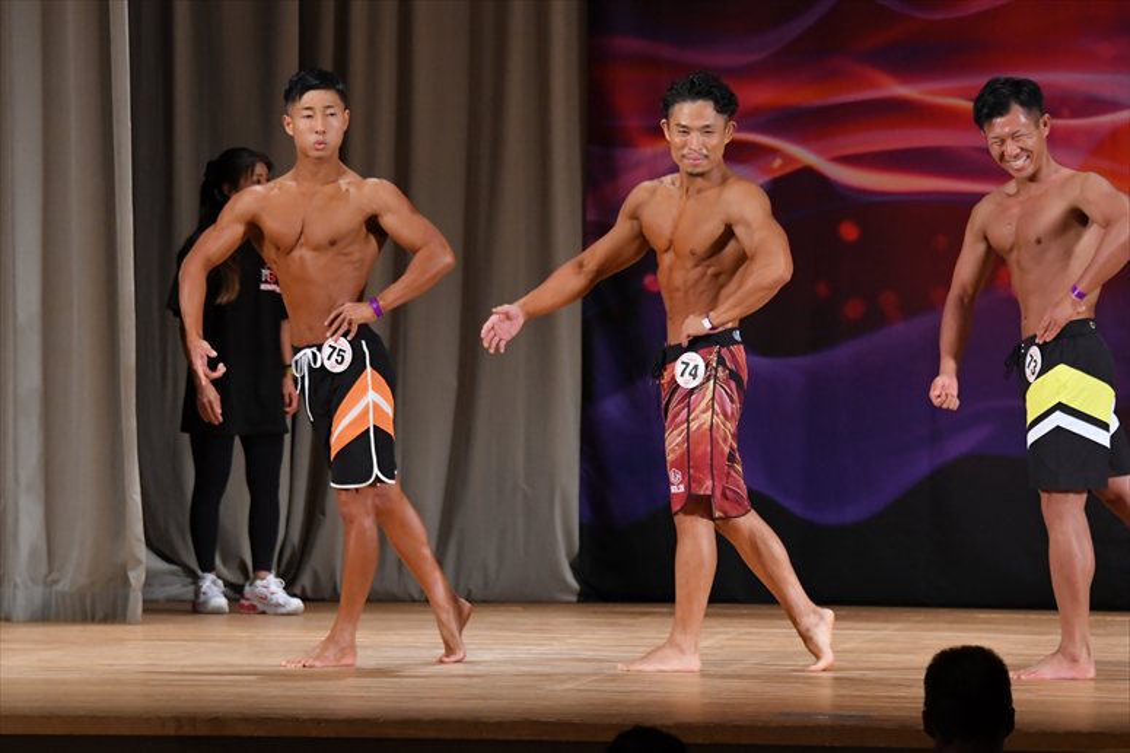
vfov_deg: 6.1
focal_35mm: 225
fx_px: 7059
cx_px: 565
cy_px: 376
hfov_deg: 9.2
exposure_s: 1/400
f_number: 5.6
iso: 3200
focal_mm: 150
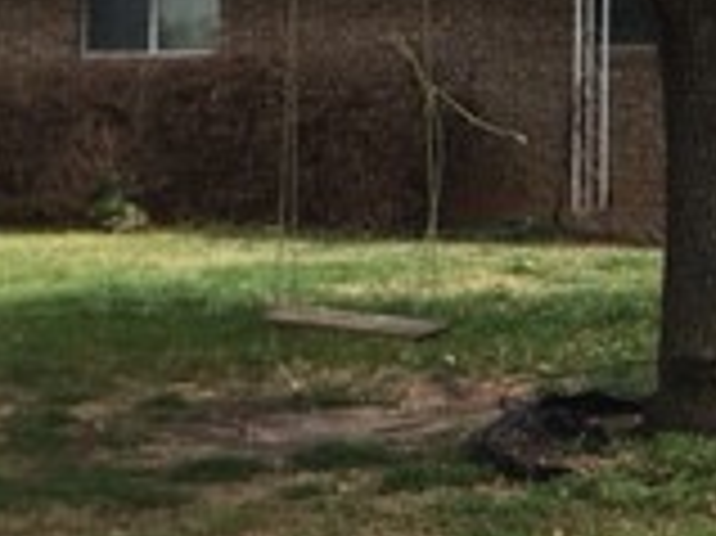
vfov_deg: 12.6
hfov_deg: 14.9
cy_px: 108
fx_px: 2418
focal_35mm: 117
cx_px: 1247
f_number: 2.2
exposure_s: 1/1054
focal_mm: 4.15
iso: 25
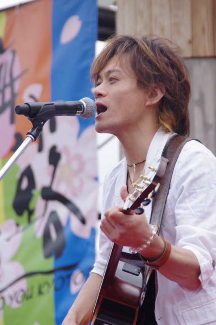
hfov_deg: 4.6
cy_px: 162
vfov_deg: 6.9
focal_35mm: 300
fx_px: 2701
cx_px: 108
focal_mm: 200
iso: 400
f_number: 6.3
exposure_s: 1/400
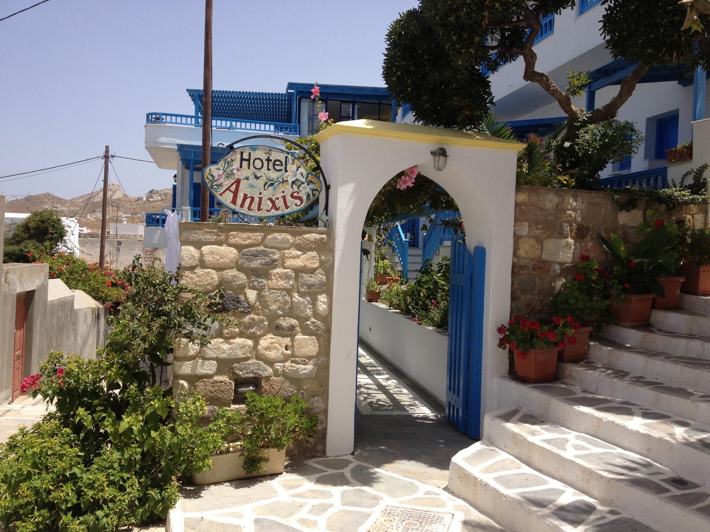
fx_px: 718
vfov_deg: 40.7
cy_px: 266
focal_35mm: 35
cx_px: 355
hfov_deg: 52.6
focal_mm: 4.28
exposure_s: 1/1493
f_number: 2.4
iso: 50
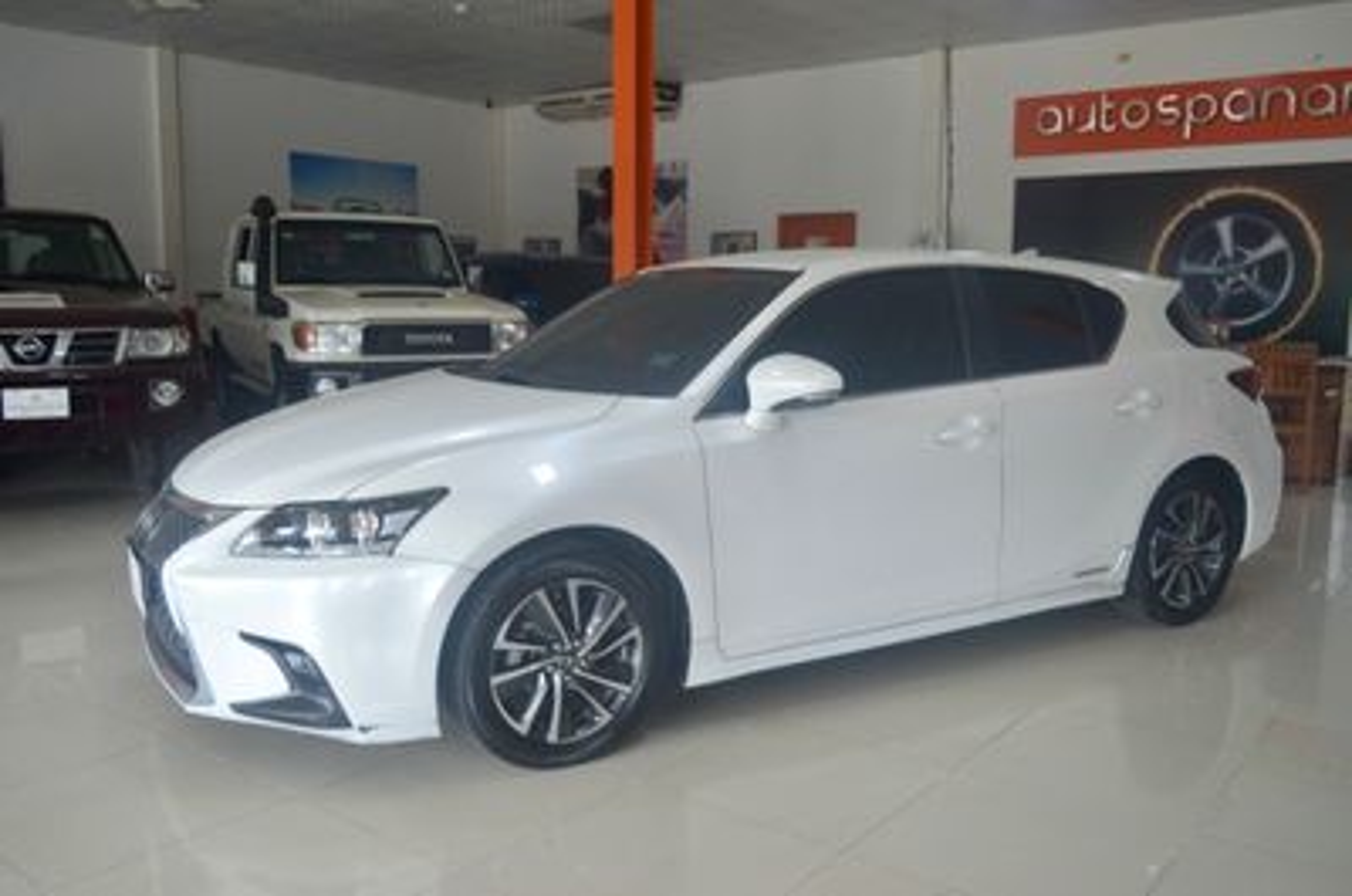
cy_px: 448
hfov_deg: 62.0
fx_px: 1124
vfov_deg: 43.4
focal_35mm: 30
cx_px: 676
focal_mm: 20
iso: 400
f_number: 4.5
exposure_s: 1/80
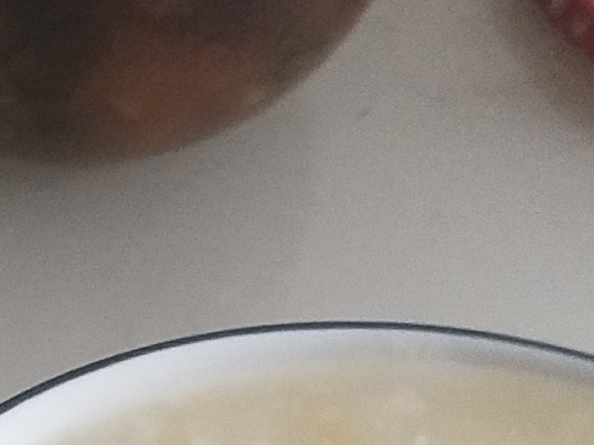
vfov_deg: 7.8
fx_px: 3173
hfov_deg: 9.9
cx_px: -620
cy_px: 697
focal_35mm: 185
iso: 446
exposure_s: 1/33.3
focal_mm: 3.95
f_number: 1.8
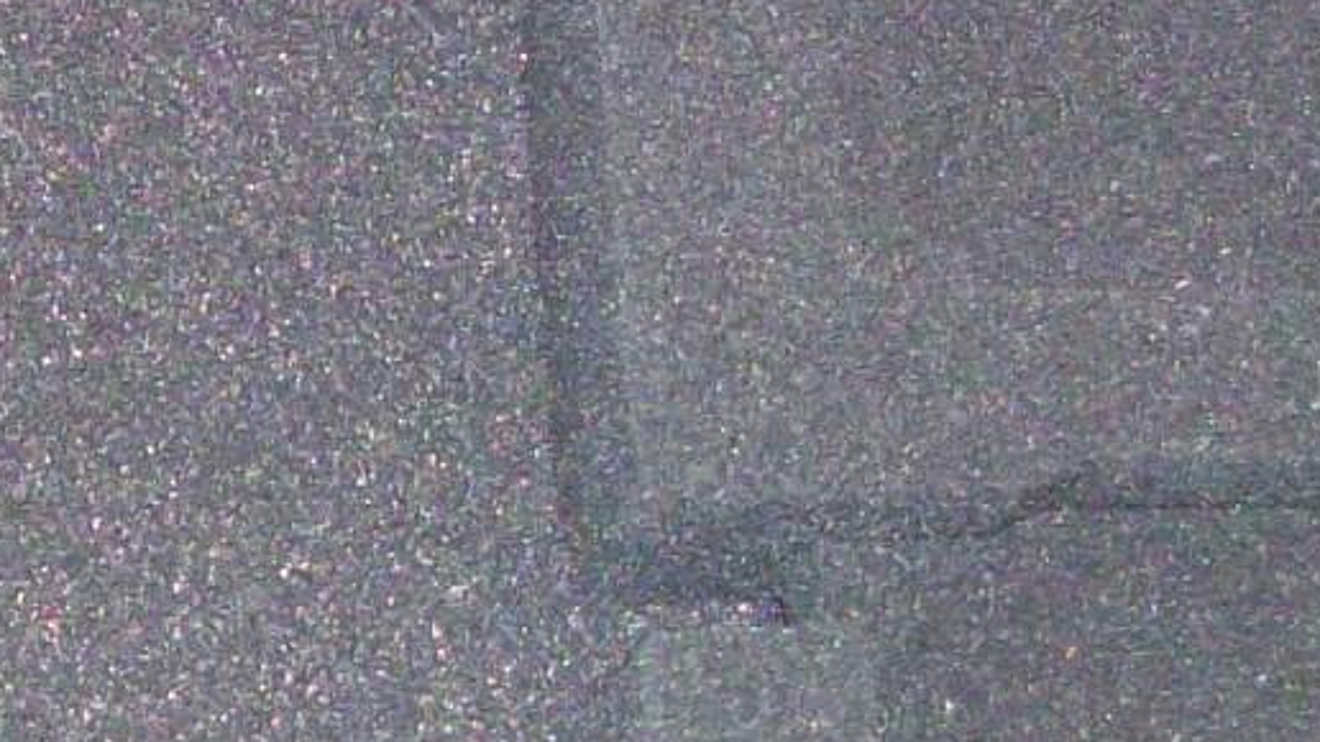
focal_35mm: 147
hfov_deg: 14.4
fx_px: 5144
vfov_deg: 8.2
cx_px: 67
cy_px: 606
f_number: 2.8
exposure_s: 1/60
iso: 160
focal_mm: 5.7
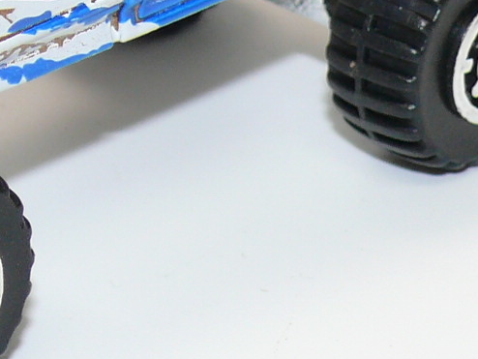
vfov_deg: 4.9
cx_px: -23
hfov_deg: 6.6
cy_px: -64
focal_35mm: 301
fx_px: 4158
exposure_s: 1/30
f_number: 4
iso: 100
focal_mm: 12.7
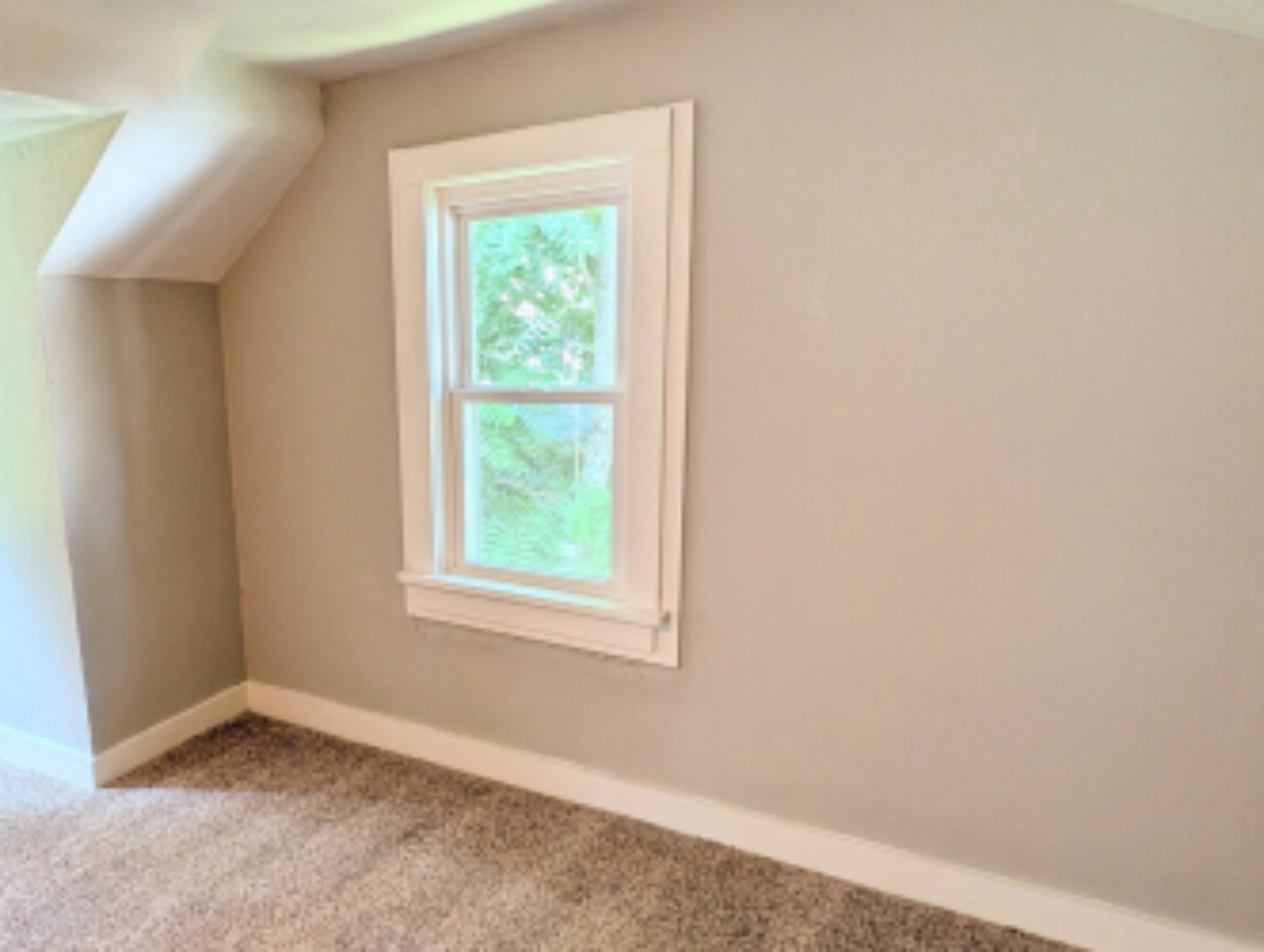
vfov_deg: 56.7
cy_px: 548
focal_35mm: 24
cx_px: 369
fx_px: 878
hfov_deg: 68.4
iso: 102
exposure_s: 1/62.5
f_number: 1.7
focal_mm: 2.02
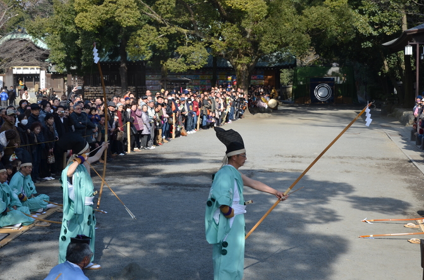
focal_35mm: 68
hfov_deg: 29.7
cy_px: 136
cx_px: 200
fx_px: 799
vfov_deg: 19.9
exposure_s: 1/250
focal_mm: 38
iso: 160
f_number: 8
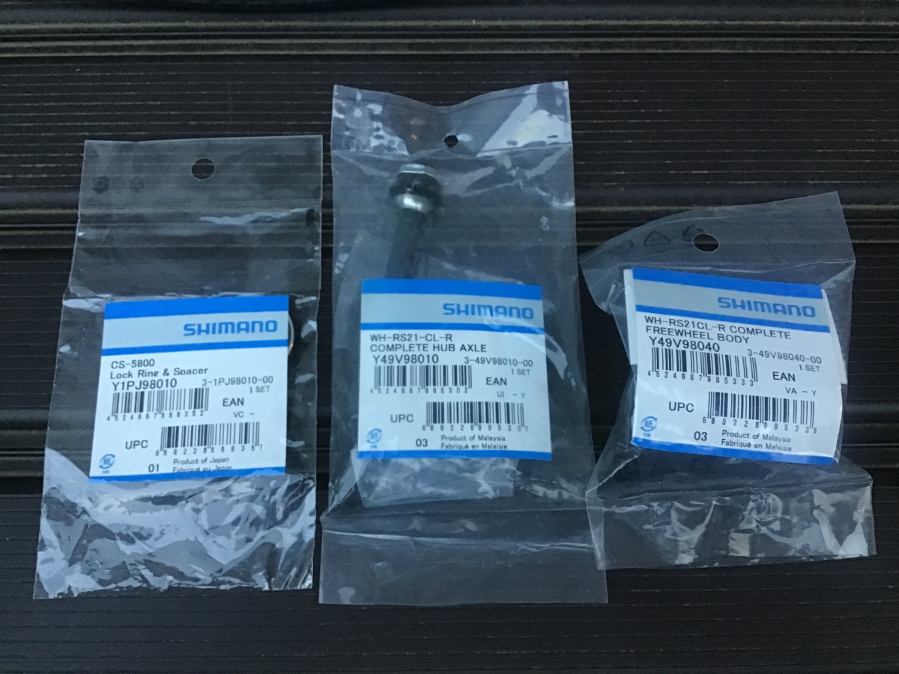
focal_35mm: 31
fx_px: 805
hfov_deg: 58.4
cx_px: 450
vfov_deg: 45.4
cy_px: 337
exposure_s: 1/17
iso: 200
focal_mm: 3.3
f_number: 2.4
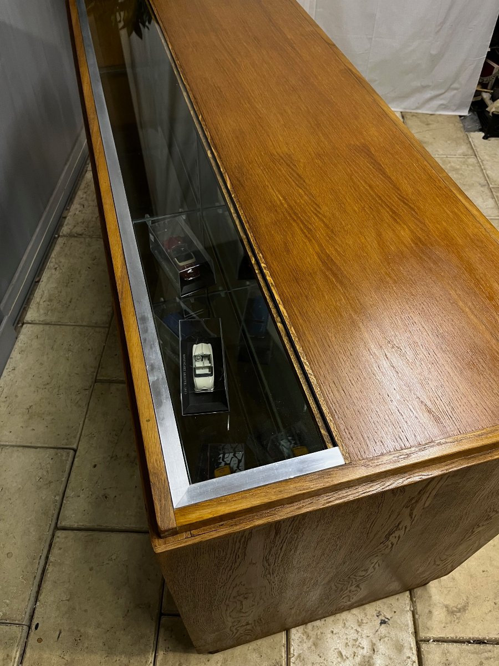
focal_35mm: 26
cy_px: 333
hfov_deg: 53.1
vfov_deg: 67.3
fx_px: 500
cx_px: 250
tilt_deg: -51.9
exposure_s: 1/50
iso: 125
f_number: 1.6
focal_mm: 5.1
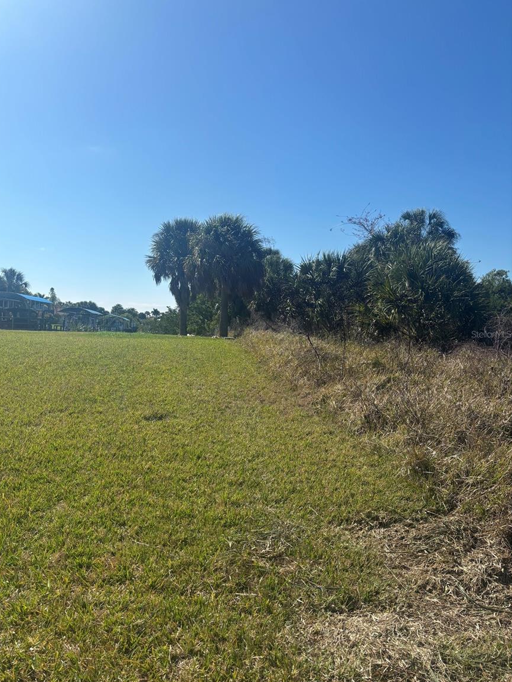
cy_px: 334
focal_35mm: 27
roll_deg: -3.0
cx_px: 247
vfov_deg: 65.3
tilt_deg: +0.8
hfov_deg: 51.3
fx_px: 532
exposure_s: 1/4854
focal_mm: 5.96
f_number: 1.6
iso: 50
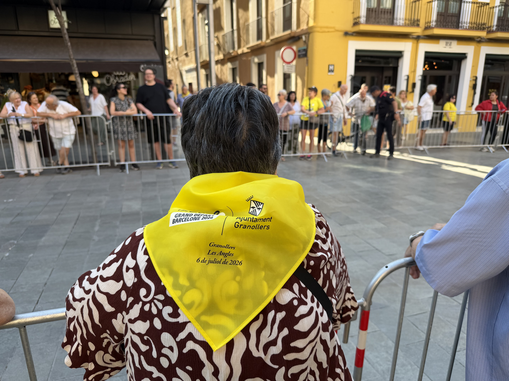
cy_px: 190
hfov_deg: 71.6
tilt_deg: -14.5
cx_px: 254
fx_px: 353
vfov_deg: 56.8
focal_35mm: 24
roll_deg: +0.0
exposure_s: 1/584
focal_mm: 6.76
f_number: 1.78
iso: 80
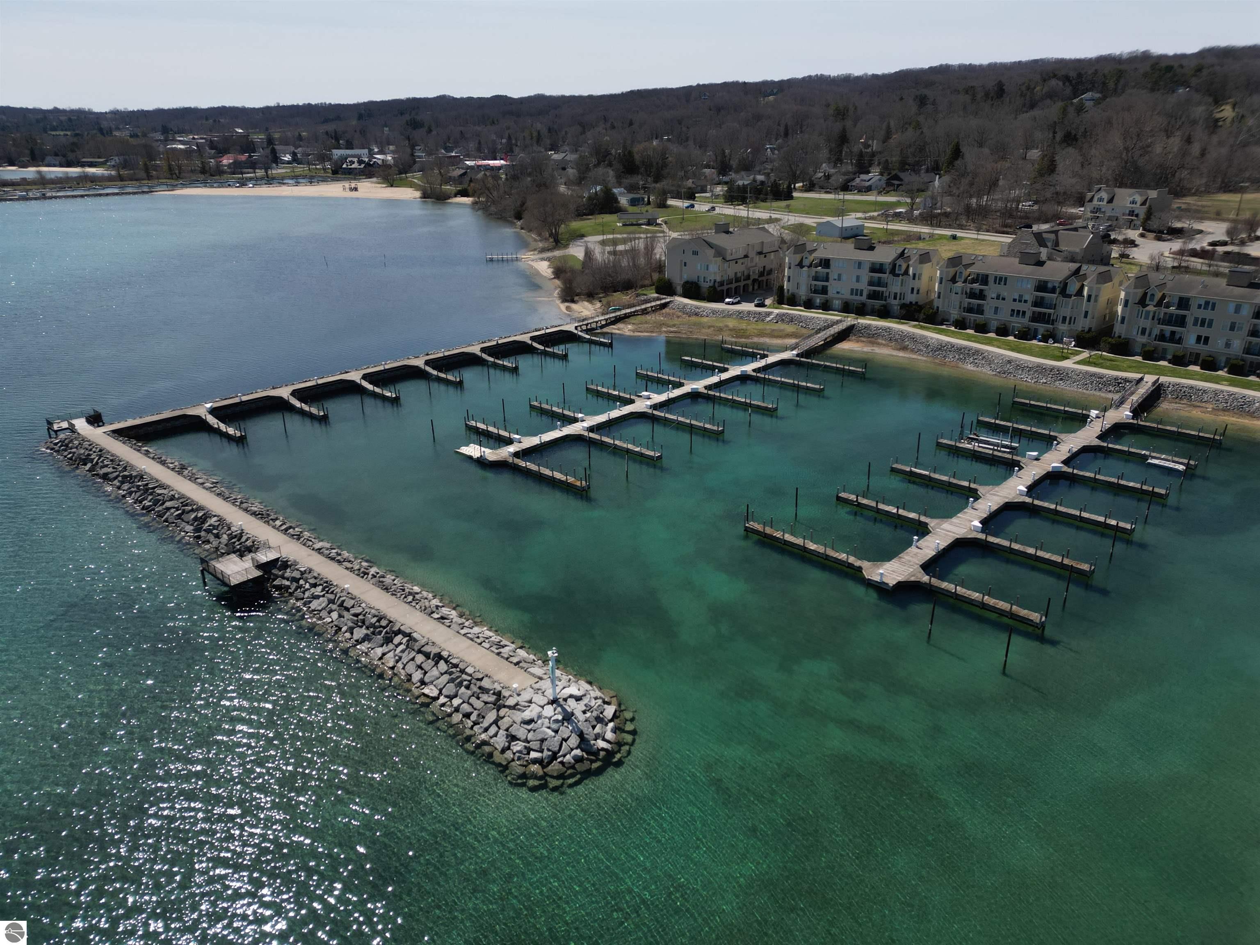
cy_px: 472
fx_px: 874
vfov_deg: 56.8
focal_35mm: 24
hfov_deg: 71.6
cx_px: 630
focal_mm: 6.72
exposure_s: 1/250
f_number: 1.7
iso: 120
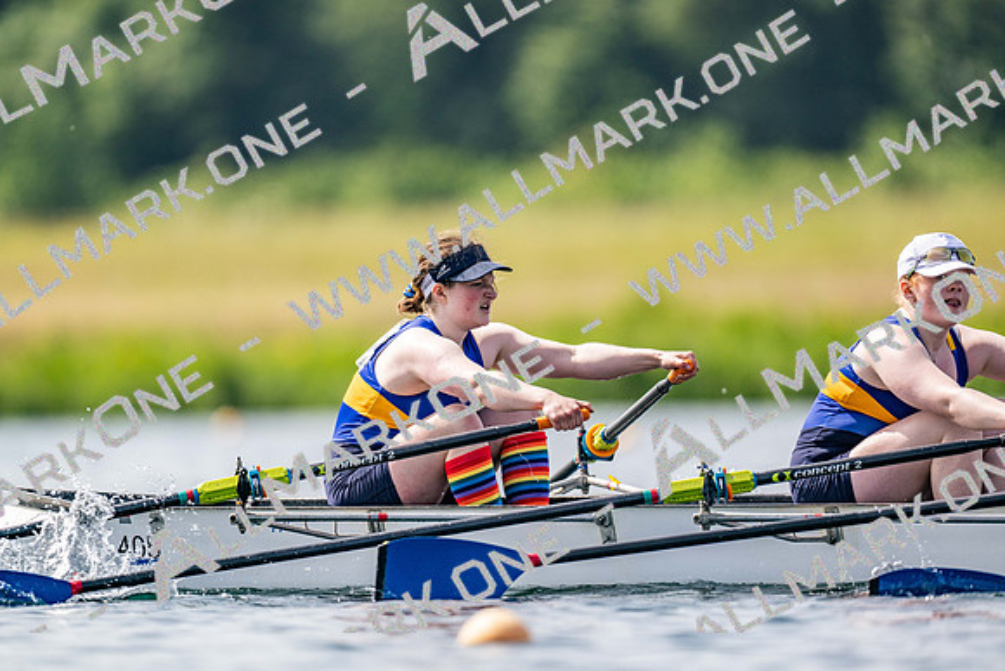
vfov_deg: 2.3
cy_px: 336
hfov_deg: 3.4
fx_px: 16753
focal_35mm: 600
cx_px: 502
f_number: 4
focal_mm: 600
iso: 220
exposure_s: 1/2500
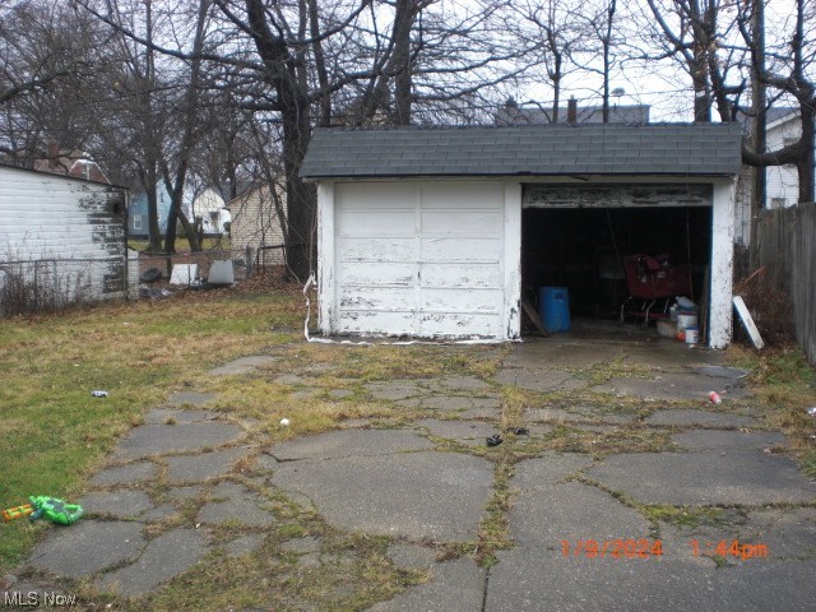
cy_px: 306
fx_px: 896
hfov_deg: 49.0
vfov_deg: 37.7
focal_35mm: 38
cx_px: 408
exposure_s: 1/100
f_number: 3.1
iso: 64
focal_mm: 6.3
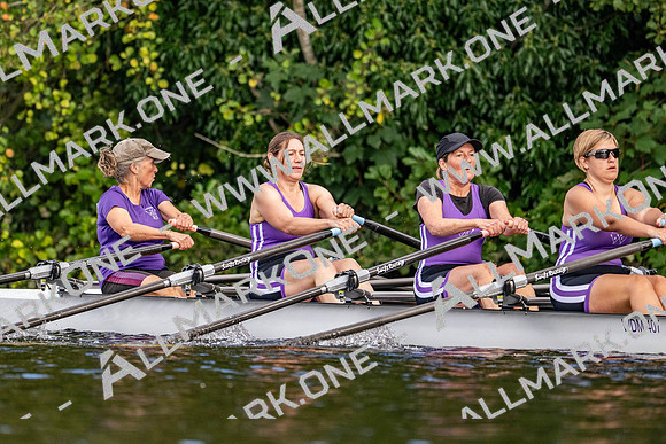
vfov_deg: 2.3
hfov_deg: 3.4
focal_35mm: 600
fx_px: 11108
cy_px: 222
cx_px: 333
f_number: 4.5
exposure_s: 1/2000
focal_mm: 400
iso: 900
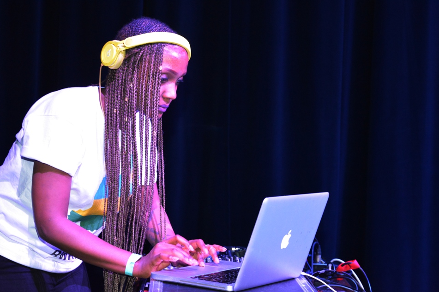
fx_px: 1000
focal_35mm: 82
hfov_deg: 24.8
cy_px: 146
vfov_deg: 16.7
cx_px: 227
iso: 3200
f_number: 5
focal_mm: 52
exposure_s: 1/60
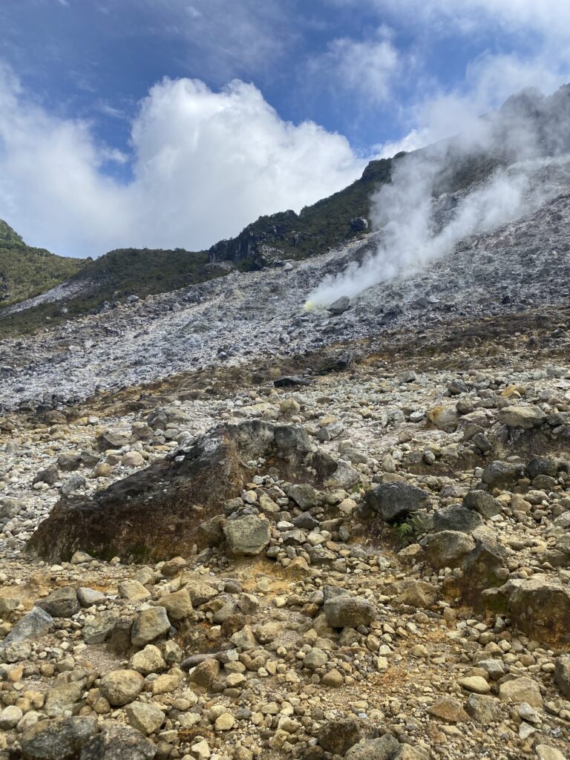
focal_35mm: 26
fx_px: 571
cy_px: 380
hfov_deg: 53.1
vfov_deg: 67.3
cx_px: 285
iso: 32
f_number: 1.8
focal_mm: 4.25
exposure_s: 1/2625
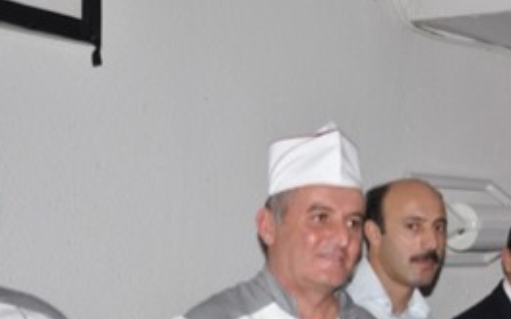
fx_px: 1128
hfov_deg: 24.7
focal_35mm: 81
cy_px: 282
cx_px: 472
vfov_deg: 15.9
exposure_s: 1/60
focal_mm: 28
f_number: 4
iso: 200
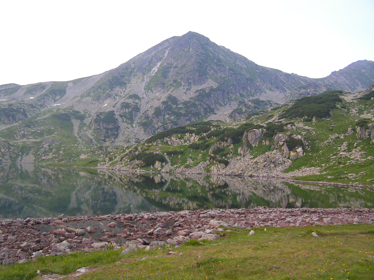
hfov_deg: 49.0
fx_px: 411
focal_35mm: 38
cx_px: 187
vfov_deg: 37.7
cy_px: 140
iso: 50
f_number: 3.2
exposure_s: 1/50
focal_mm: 6.3
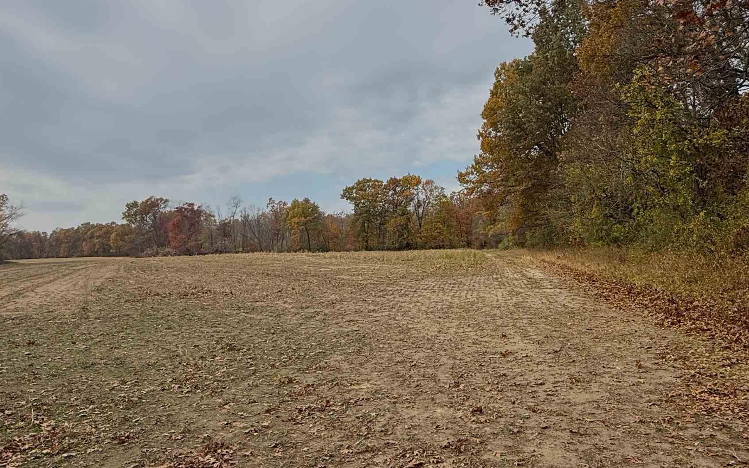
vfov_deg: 46.0
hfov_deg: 68.3
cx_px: 394
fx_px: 551
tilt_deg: -2.4
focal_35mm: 27
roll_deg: +2.3
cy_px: 235
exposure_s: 1/1698
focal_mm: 2.22
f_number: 2.2
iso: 50
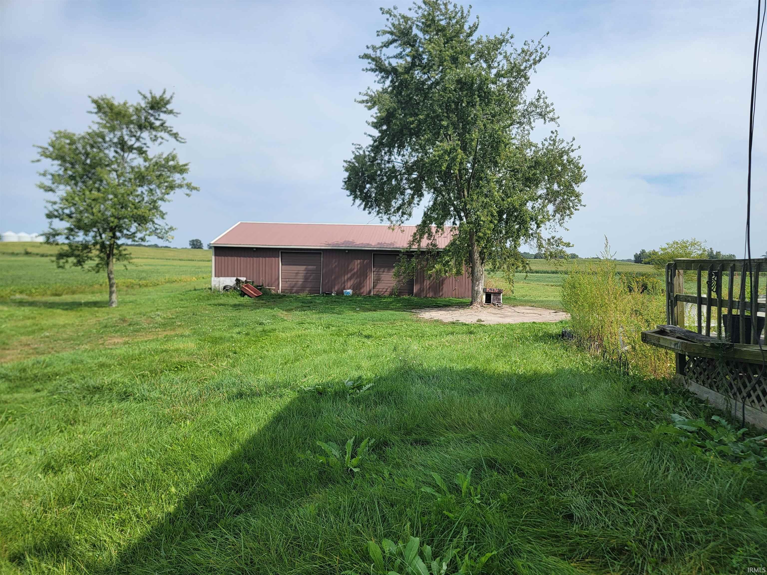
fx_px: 532
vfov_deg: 56.8
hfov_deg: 71.6
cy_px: 288
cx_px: 384
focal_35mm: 24
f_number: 1.8
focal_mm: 6.7
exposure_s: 1/970
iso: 16
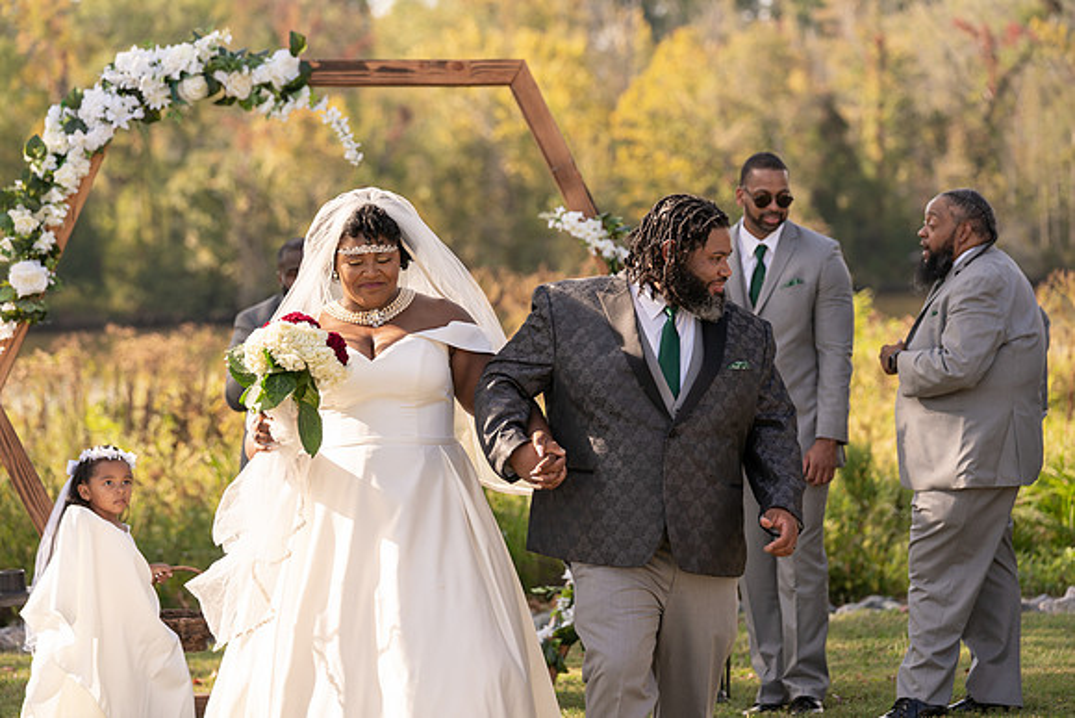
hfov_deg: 16.2
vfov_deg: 10.9
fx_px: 3766
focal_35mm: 126
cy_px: 359
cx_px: 538
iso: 100
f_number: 4
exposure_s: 1/500
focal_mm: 124
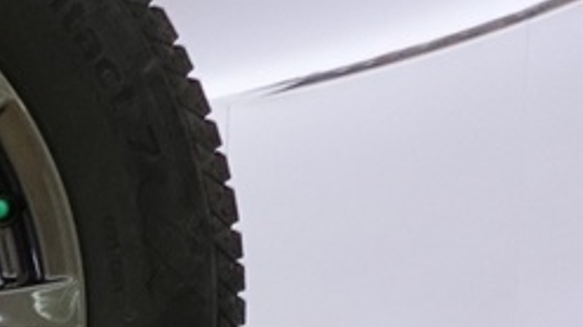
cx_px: -346
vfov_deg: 7.8
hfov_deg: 14.4
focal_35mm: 137
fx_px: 2116
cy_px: 943
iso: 320
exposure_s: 1/80
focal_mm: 7.6
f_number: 2
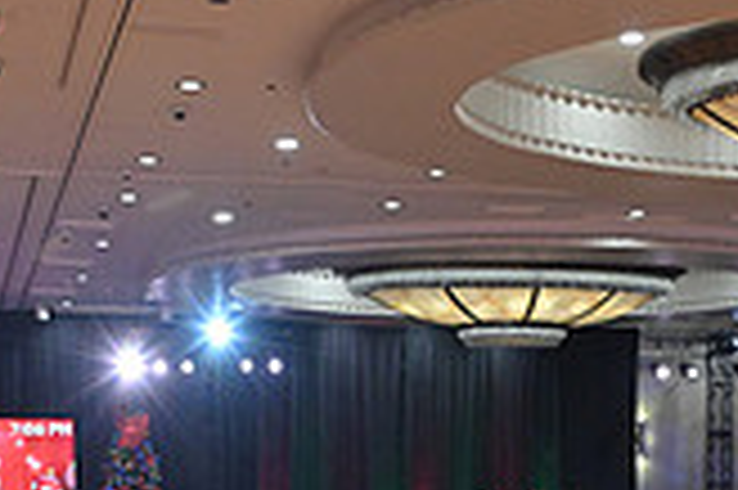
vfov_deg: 14.9
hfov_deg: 23.9
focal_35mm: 85
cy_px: 731
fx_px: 1741
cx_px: 338
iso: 3200
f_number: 5.6
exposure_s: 1/400
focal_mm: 24
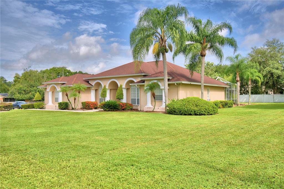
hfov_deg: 61.9
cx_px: 142
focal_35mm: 30
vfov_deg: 43.6
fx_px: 237
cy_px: 94
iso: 100
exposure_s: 1/800
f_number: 5.6
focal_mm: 20
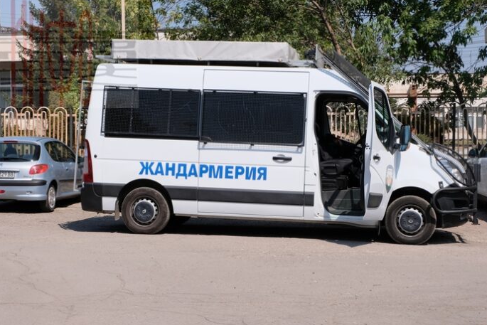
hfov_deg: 30.5
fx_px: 893
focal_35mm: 66
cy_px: 164
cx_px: 245
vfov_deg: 20.6
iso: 400
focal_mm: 43.4
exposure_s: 1/420
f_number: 11
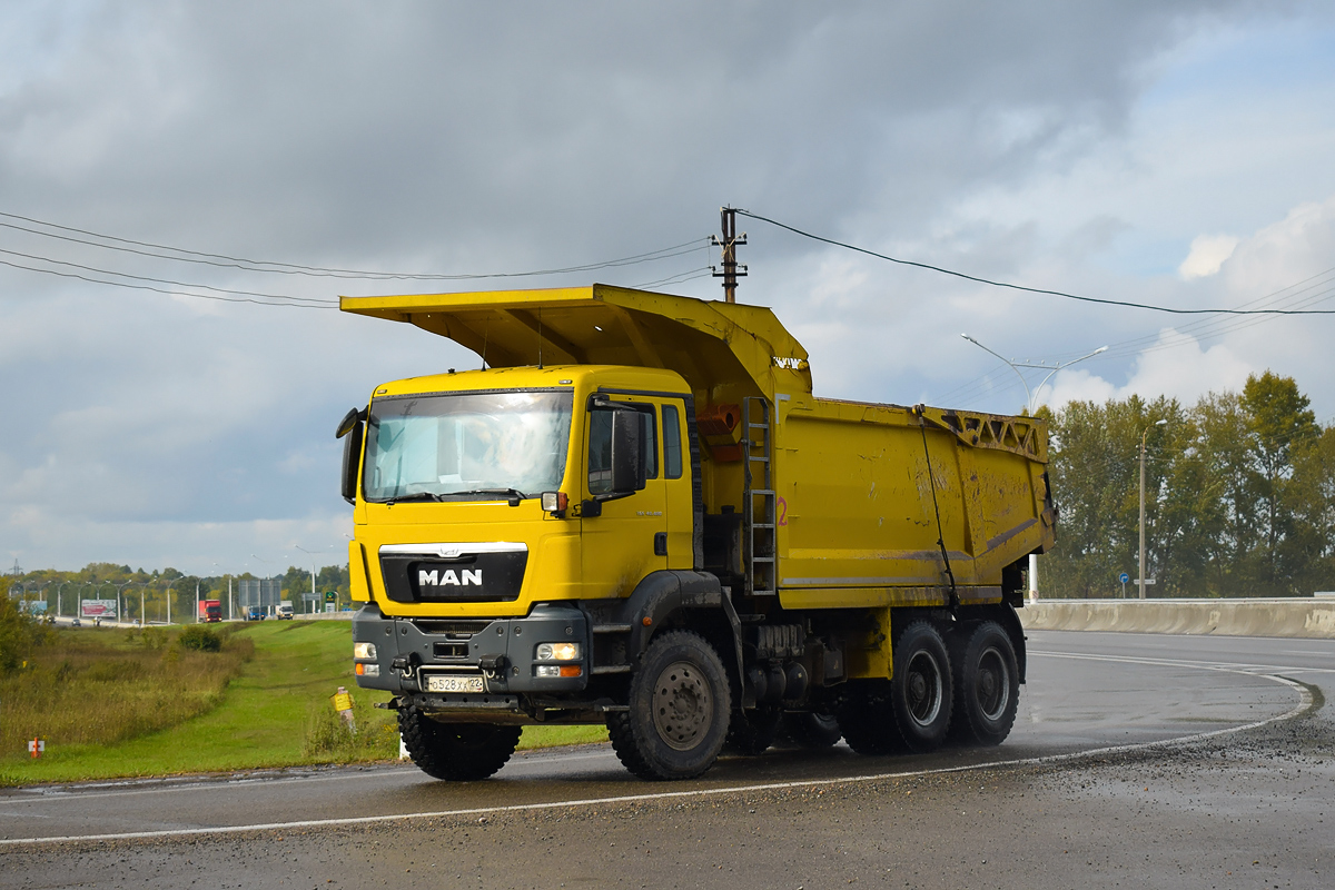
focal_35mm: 57
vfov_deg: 23.8
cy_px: 445
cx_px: 668
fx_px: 2114
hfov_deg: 35.1
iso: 200
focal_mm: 38
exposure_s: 1/1000
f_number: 5
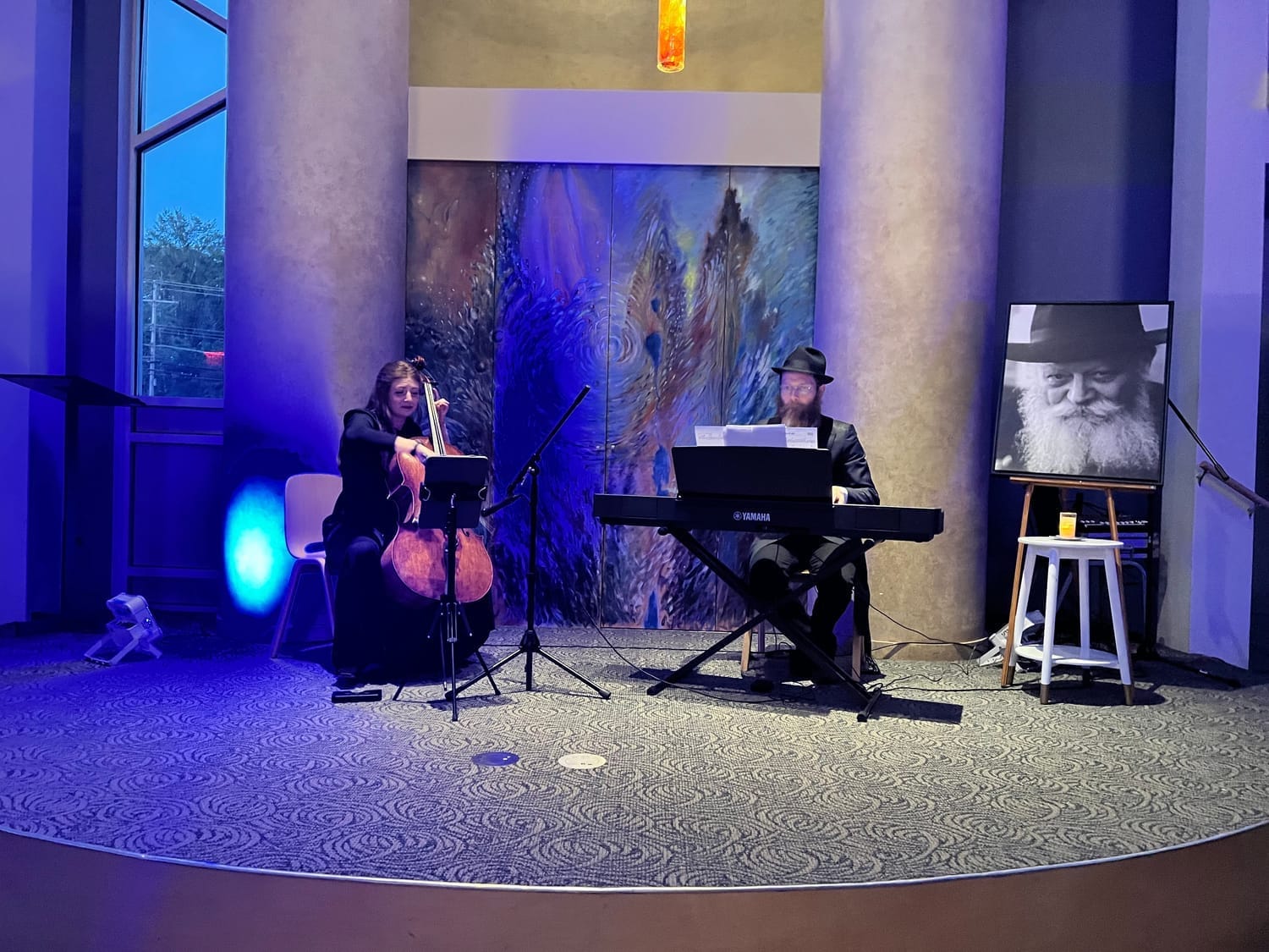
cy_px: 476
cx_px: 634
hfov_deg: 67.3
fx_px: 953
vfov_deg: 53.1
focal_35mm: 26
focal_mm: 5.7
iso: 640
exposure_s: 1/30
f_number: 1.5
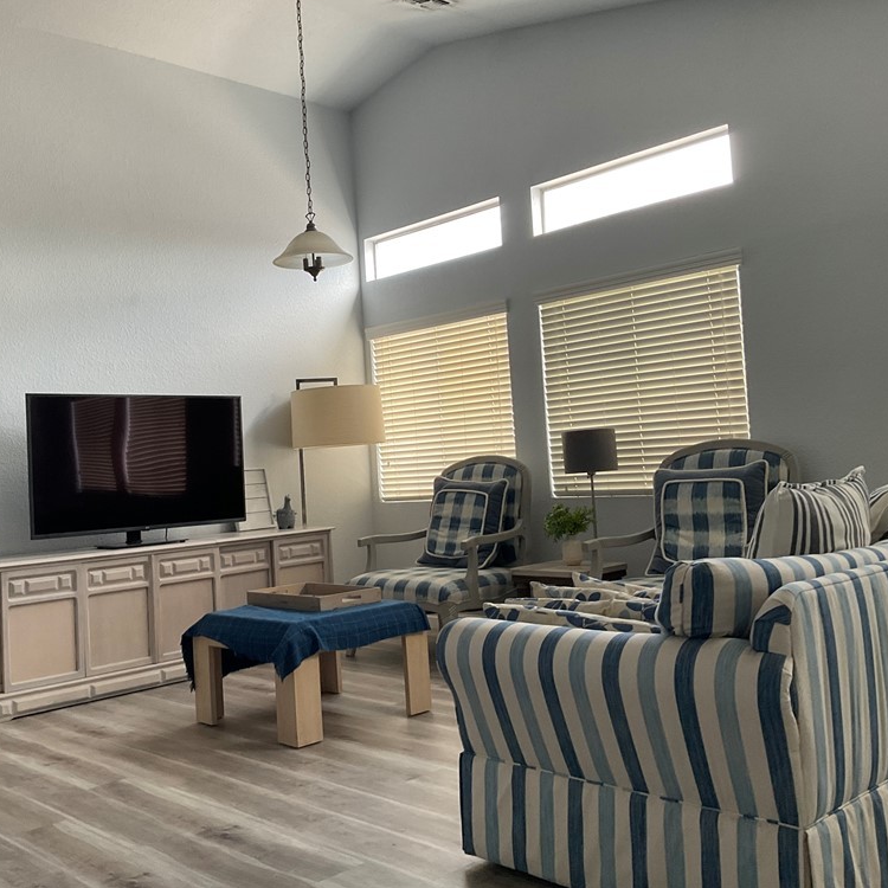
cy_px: 436
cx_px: 362
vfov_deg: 47.2
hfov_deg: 47.0
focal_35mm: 35
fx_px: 1016
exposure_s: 1/60
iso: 50
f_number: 1.8
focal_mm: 3
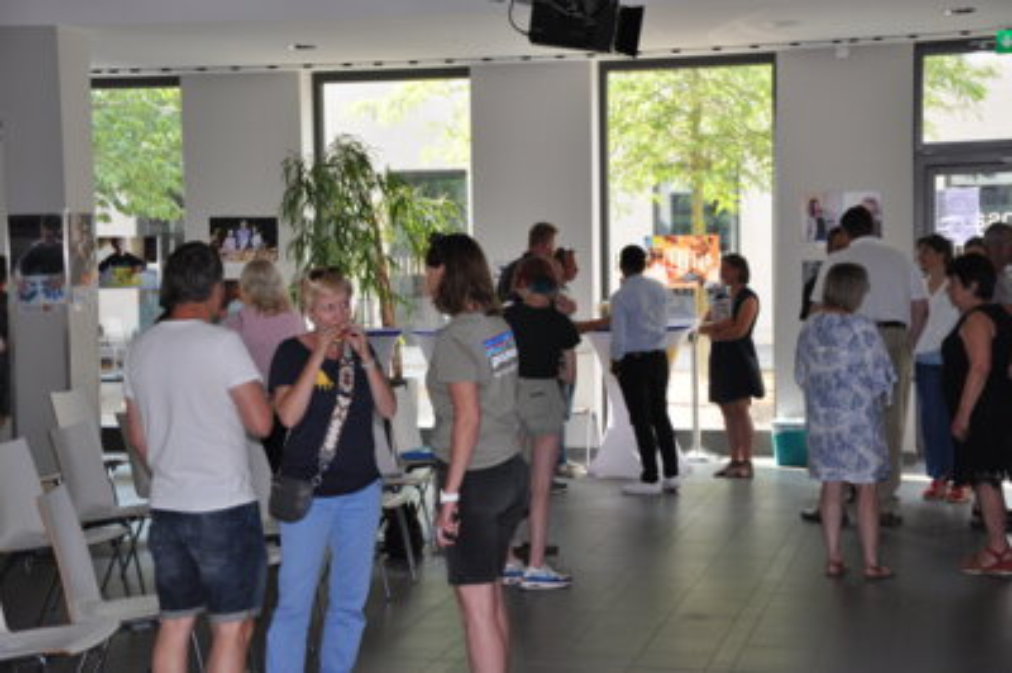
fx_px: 1896
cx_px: 506
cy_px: 336
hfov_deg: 29.9
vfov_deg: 20.1
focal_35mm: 68
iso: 400
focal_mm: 45
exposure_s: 1/125
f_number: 4.8
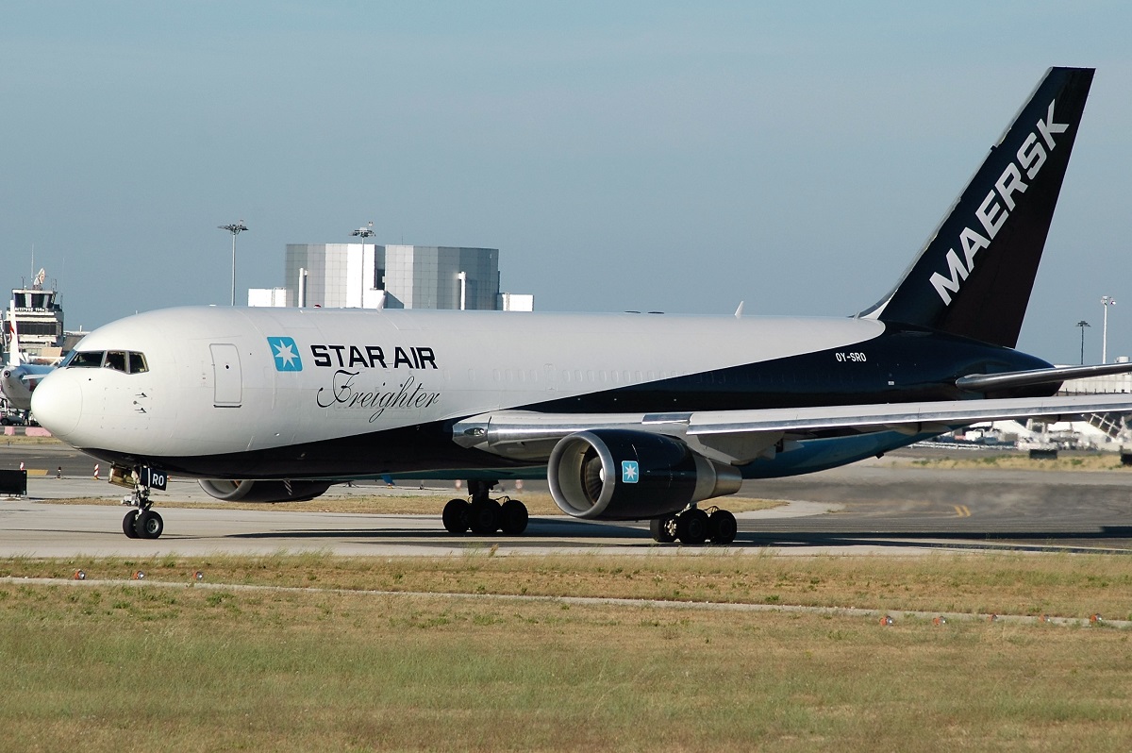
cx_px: 566
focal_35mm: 270
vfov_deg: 5.1
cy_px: 376
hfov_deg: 7.6
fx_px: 8483
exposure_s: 1/800
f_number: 7.1
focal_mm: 180
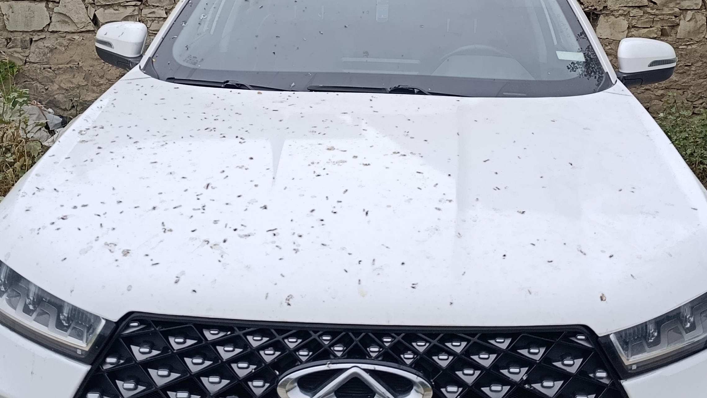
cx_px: 395
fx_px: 844
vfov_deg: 25.2
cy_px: -5
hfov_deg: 45.4
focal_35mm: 45
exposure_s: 1/103
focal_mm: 6.11
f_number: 1.65
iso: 50
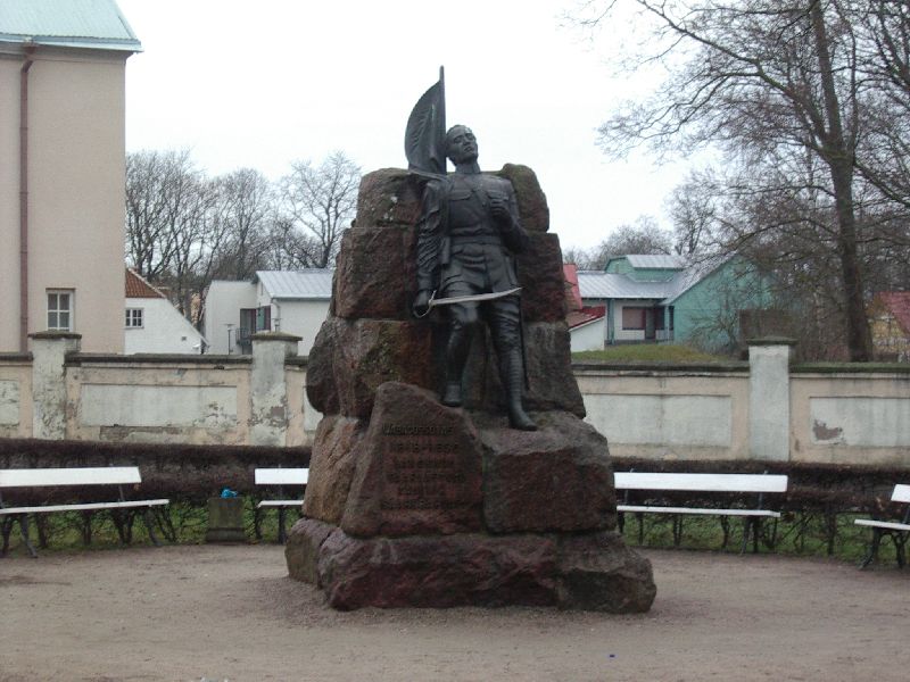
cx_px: 455
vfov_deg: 19.4
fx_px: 1998
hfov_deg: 25.7
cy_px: 341
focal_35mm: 76
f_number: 3.8
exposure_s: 1/25
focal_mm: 11.5
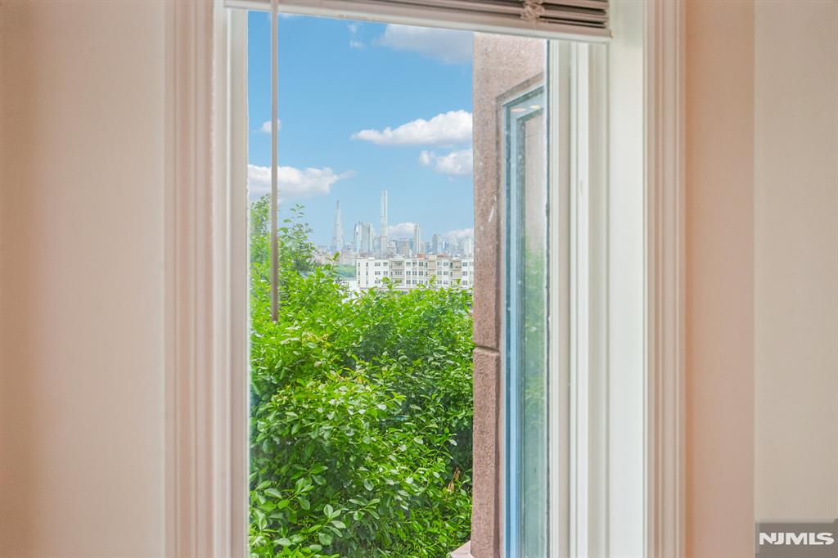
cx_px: 419
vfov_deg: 37.8
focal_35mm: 35
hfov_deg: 54.4
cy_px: 279
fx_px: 814
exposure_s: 1/60
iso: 100
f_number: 8
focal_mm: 35
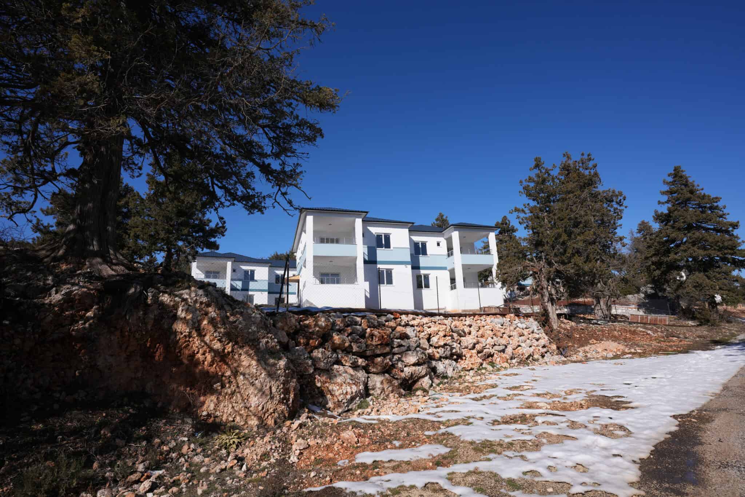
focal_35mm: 17
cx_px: 372
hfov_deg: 93.3
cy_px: 248
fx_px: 352
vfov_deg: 70.4
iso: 100
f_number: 7.1
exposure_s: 1/500
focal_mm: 17
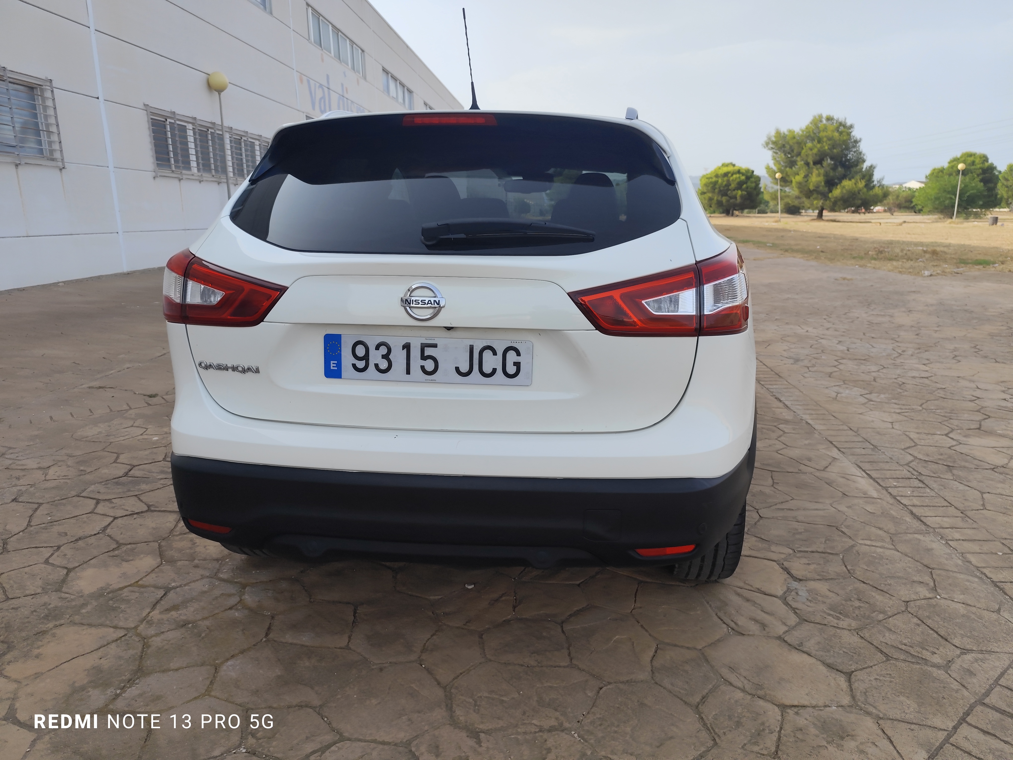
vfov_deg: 58.9
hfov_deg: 73.9
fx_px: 673
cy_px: 380
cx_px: 506
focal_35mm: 23
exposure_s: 1/649
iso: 50
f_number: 1.65
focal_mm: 6.14
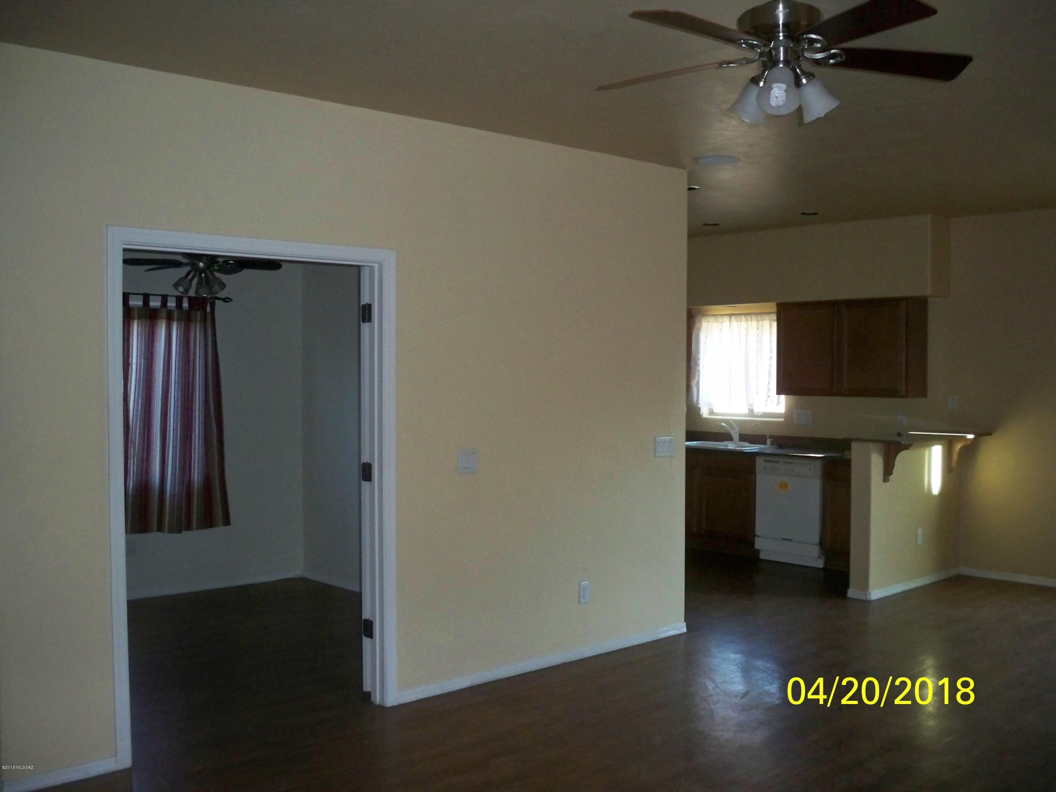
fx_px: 1068
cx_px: 528
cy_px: 396
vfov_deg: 40.7
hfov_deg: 52.6
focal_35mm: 35
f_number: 3.1
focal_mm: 6.3
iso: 400
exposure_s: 1/60
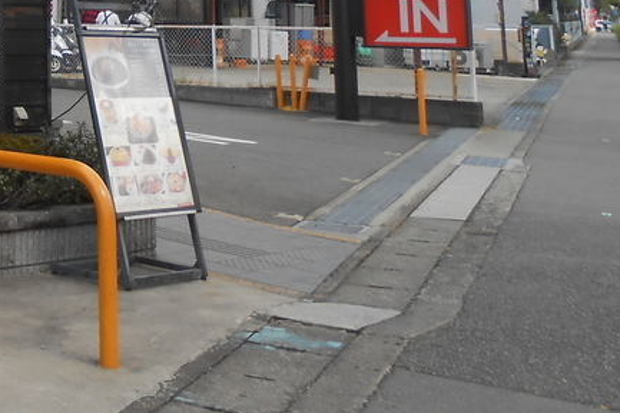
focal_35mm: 75
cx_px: -178
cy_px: -219
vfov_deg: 16.4
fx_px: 1291
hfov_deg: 23.9
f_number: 3.5
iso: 80
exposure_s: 1/400
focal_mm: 4.6
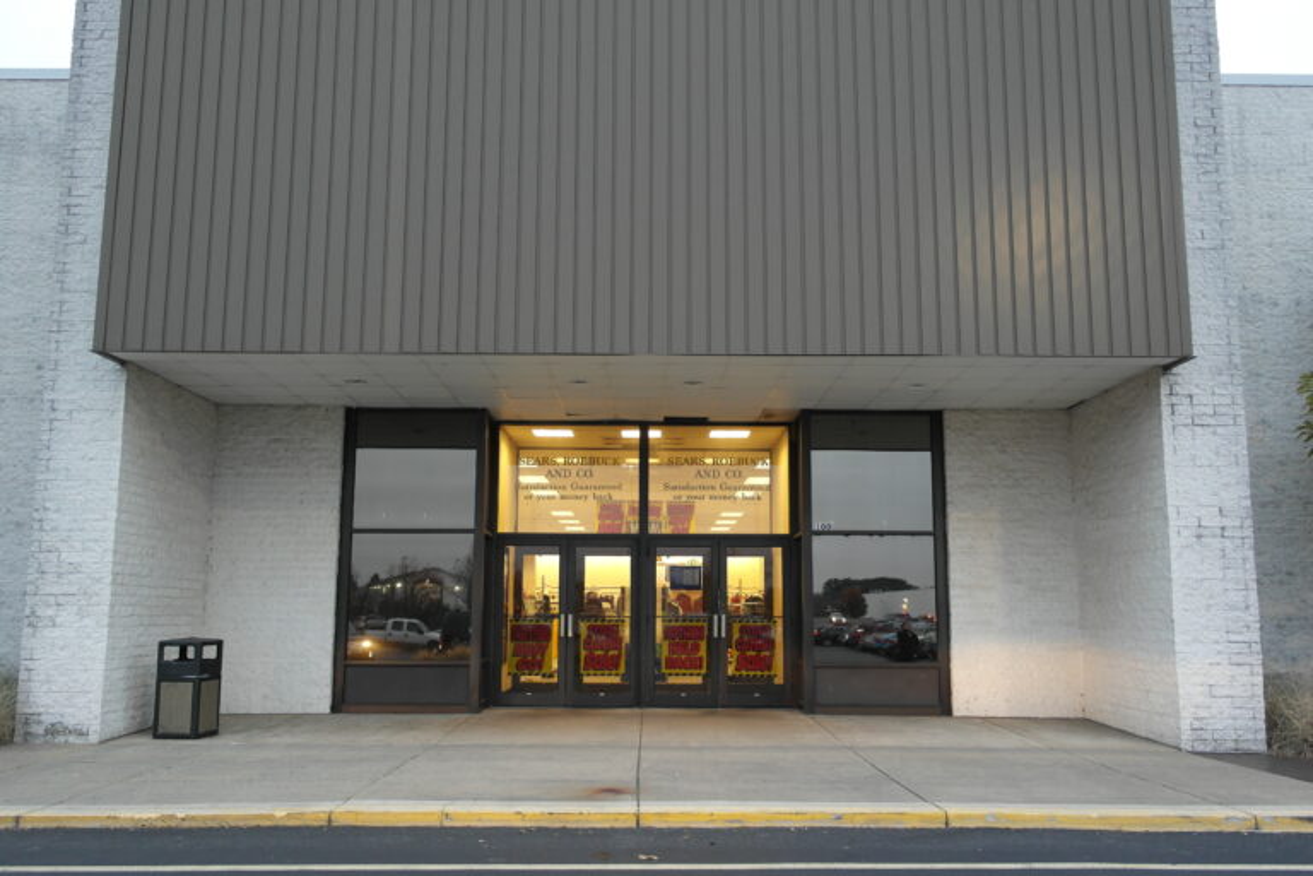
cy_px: 438
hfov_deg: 61.9
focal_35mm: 30
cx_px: 656
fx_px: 1094
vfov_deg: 43.6
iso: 400
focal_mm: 20
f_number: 3.5
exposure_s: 1/20
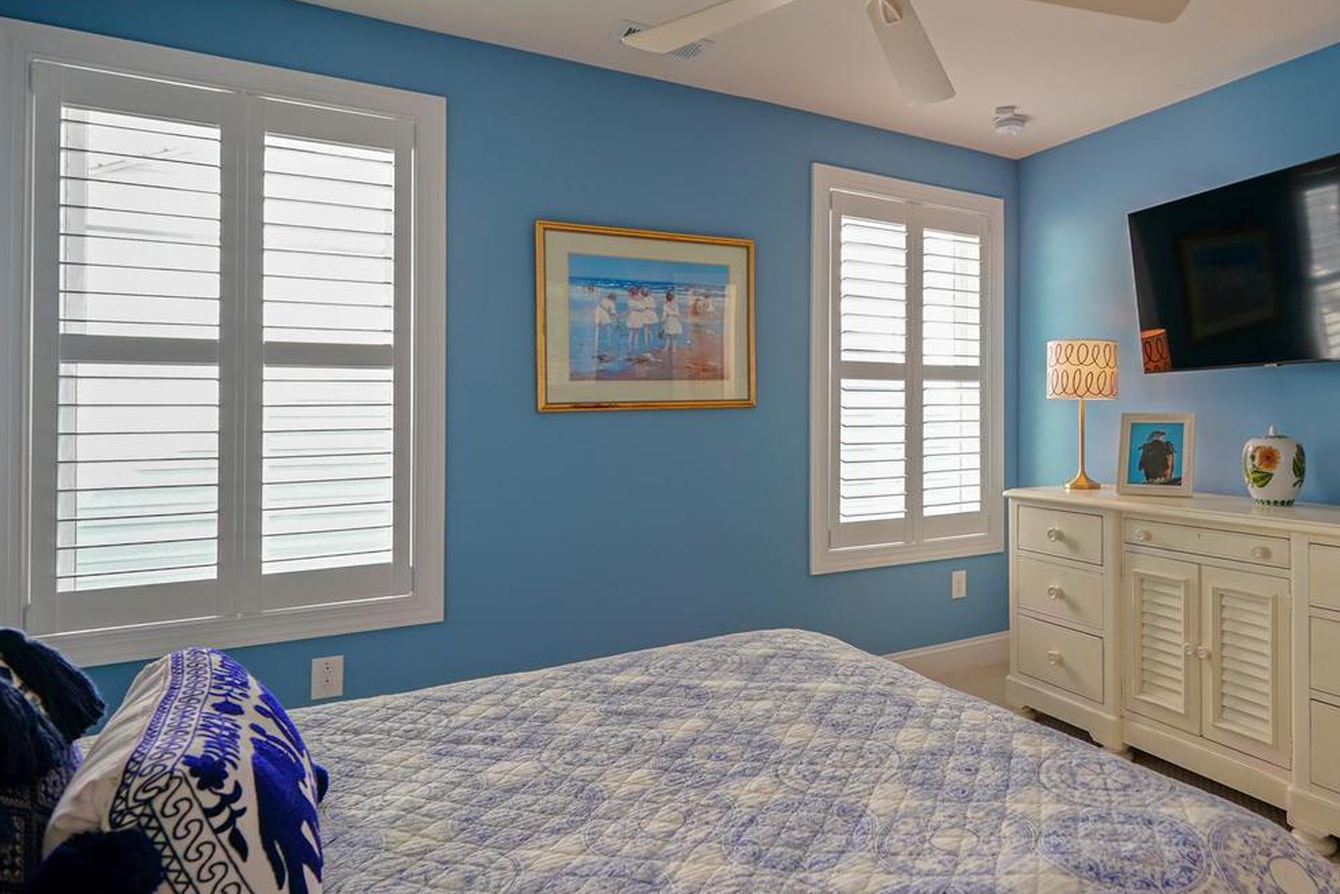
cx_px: 902
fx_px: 819
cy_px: 400
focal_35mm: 22
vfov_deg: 57.1
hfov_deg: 75.9
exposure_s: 1/30
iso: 200
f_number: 2.8
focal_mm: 10
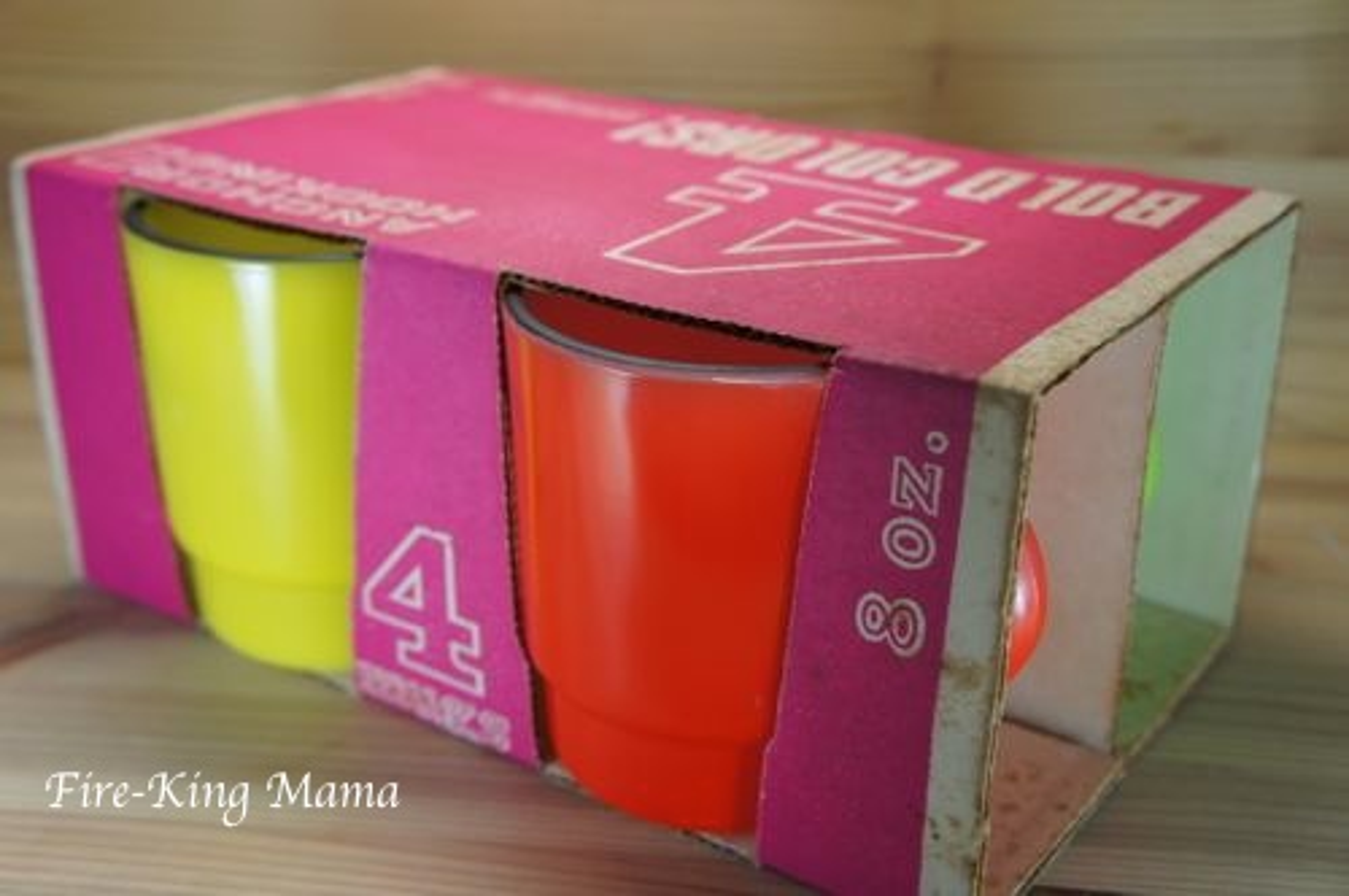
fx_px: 1628
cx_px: 674
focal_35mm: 44
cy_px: 448
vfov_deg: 30.8
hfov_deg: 45.0
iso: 200
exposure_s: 1/80
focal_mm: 29
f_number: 5.6
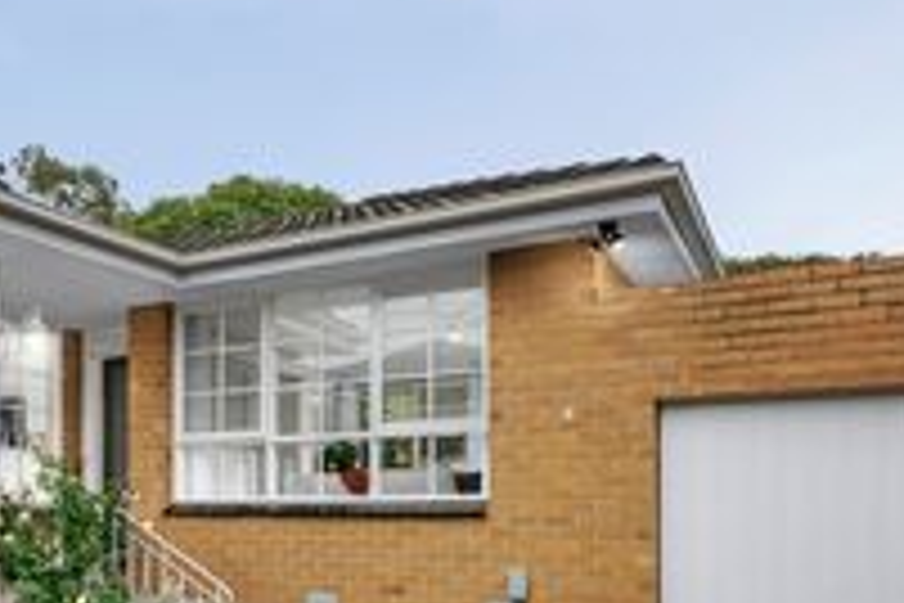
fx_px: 879
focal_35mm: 35
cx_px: 261
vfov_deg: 37.3
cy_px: 416
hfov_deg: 52.7
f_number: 8
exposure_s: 1/2000
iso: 250
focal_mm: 15
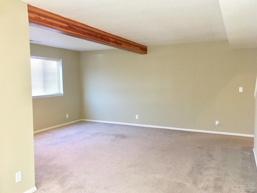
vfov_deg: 48.2
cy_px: 96
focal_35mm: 29
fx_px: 215
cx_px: 128
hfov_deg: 61.7
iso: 125
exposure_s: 1/30
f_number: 2.2
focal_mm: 4.15
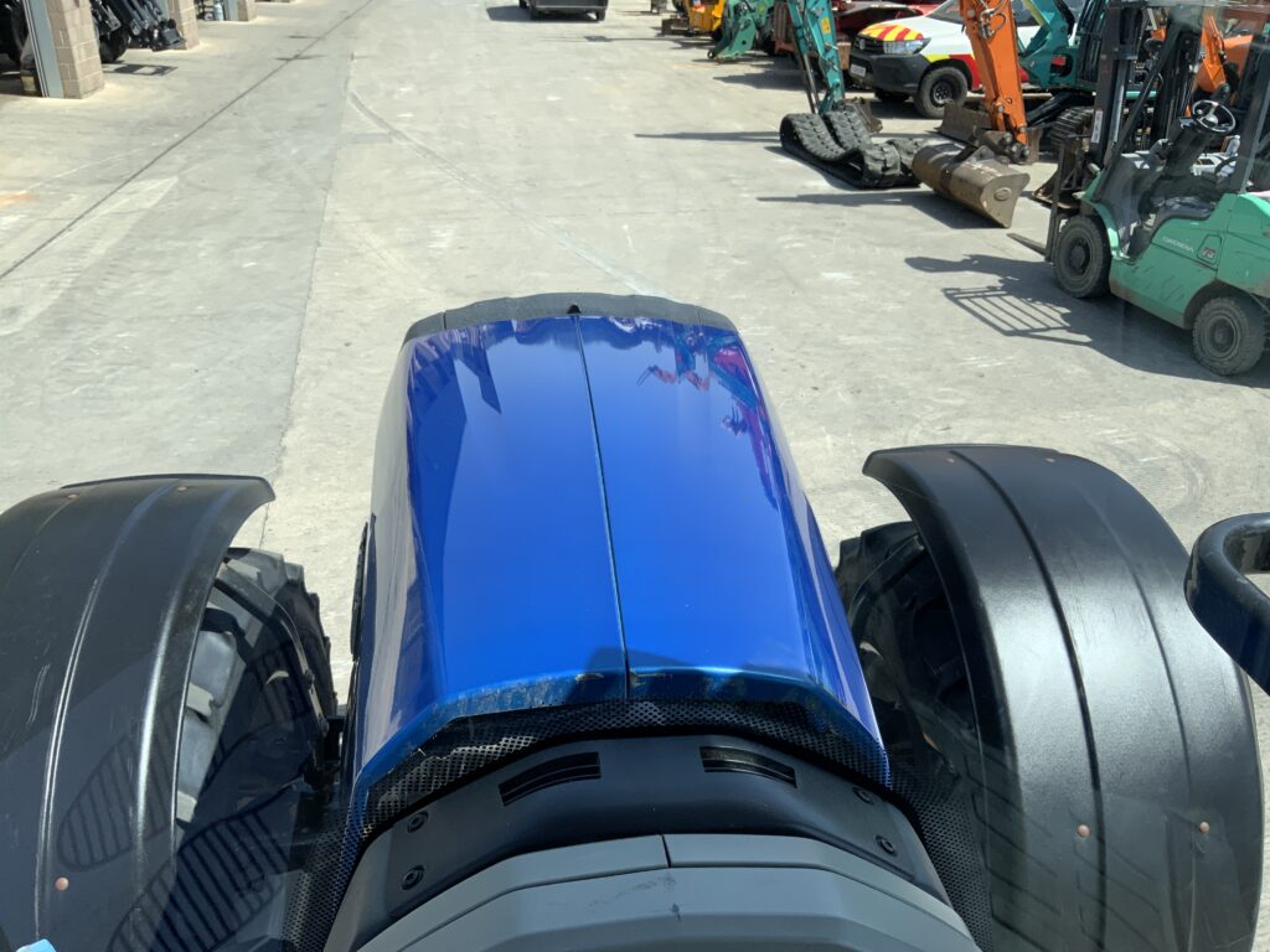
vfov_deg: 48.2
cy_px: 476
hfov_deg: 61.7
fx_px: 1064
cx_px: 635
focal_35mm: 29
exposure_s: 1/883
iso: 16
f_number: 1.8
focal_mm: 3
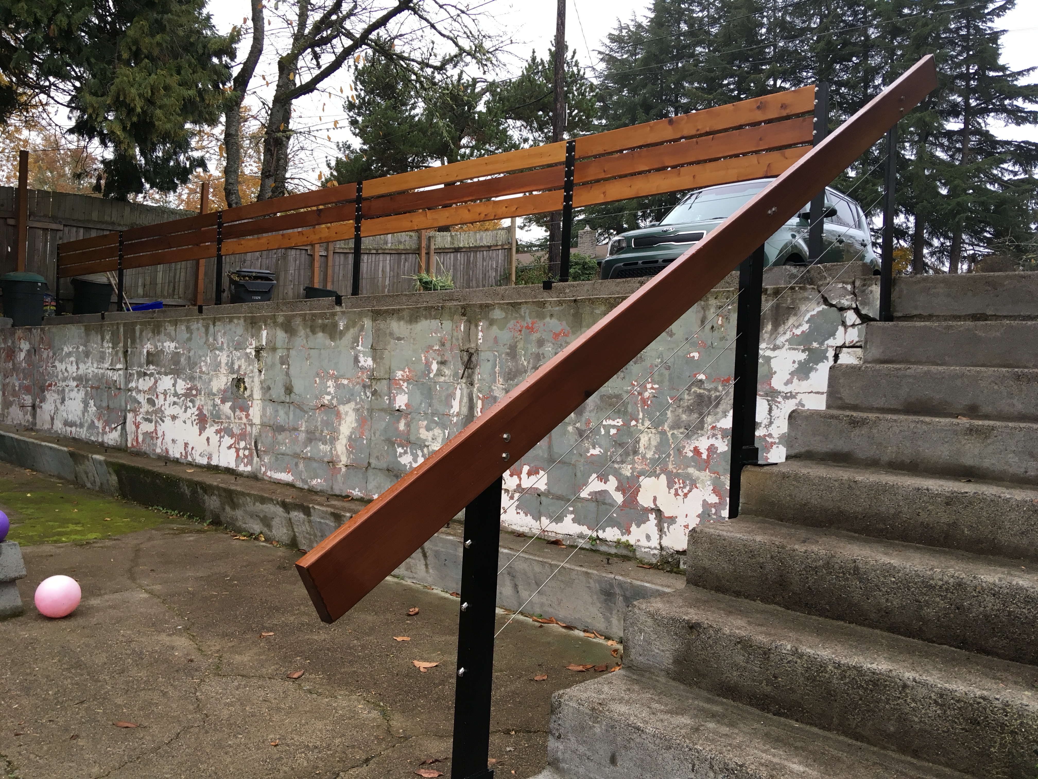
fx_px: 870
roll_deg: -1.4
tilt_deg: -0.6
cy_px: 390
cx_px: 519
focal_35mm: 29
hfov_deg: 61.7
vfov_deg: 48.2
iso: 25
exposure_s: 1/40
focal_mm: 4.15
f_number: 2.2
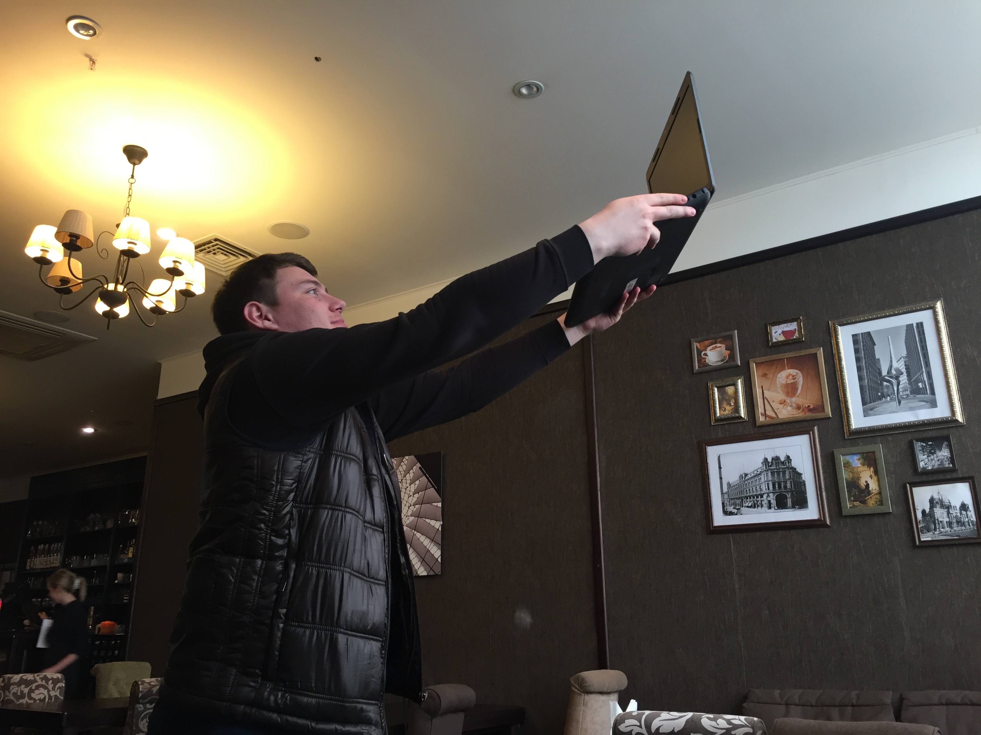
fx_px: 822
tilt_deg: +17.4
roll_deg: -0.8
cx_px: 490
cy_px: 368
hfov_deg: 61.7
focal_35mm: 29
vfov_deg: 48.2
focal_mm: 4.15
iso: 80
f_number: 2.2
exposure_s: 1/33
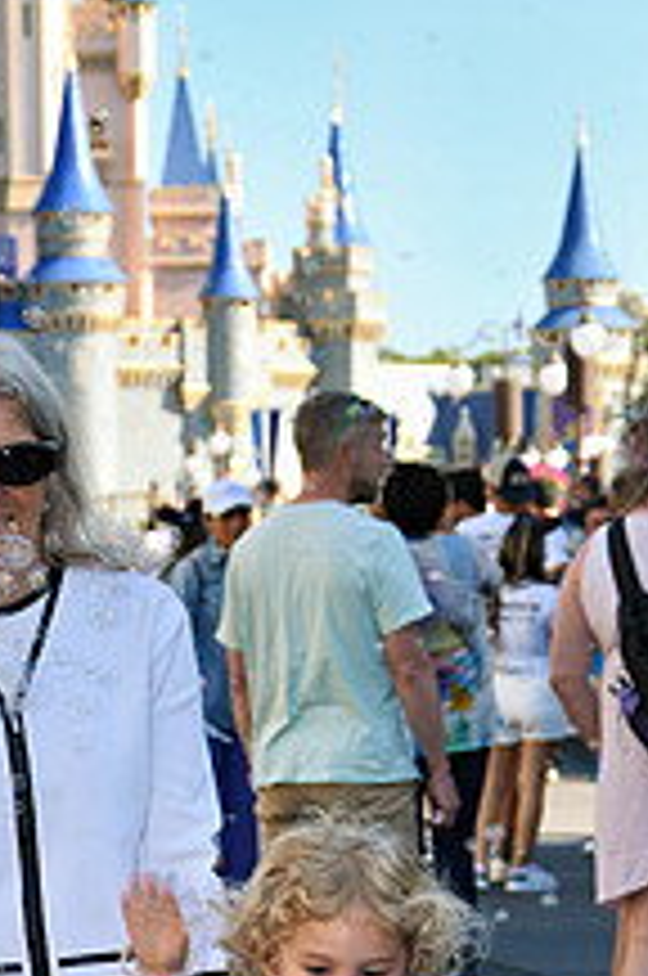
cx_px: 72
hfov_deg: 8.4
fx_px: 4388
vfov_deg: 12.6
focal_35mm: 162
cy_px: 864
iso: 100
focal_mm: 52
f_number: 5
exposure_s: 1/250
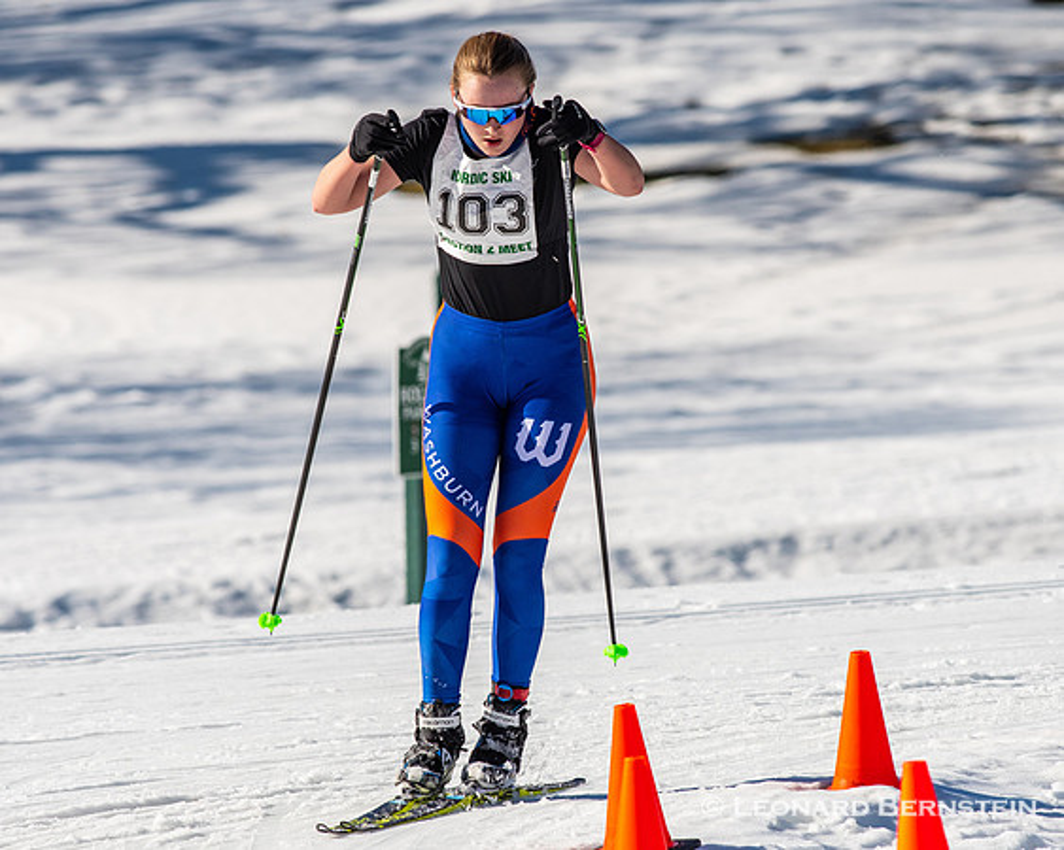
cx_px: 536
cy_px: 421
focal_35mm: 512
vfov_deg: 3.0
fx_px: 16111
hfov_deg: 3.8
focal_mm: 300
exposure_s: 1/2000
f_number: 7.1
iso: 400
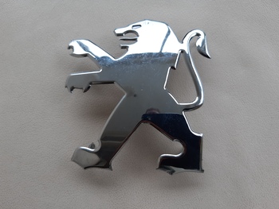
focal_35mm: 26
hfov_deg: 67.3
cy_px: 104
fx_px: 210
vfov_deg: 53.1
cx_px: 140
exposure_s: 1/100
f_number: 1.7
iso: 50
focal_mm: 3.92
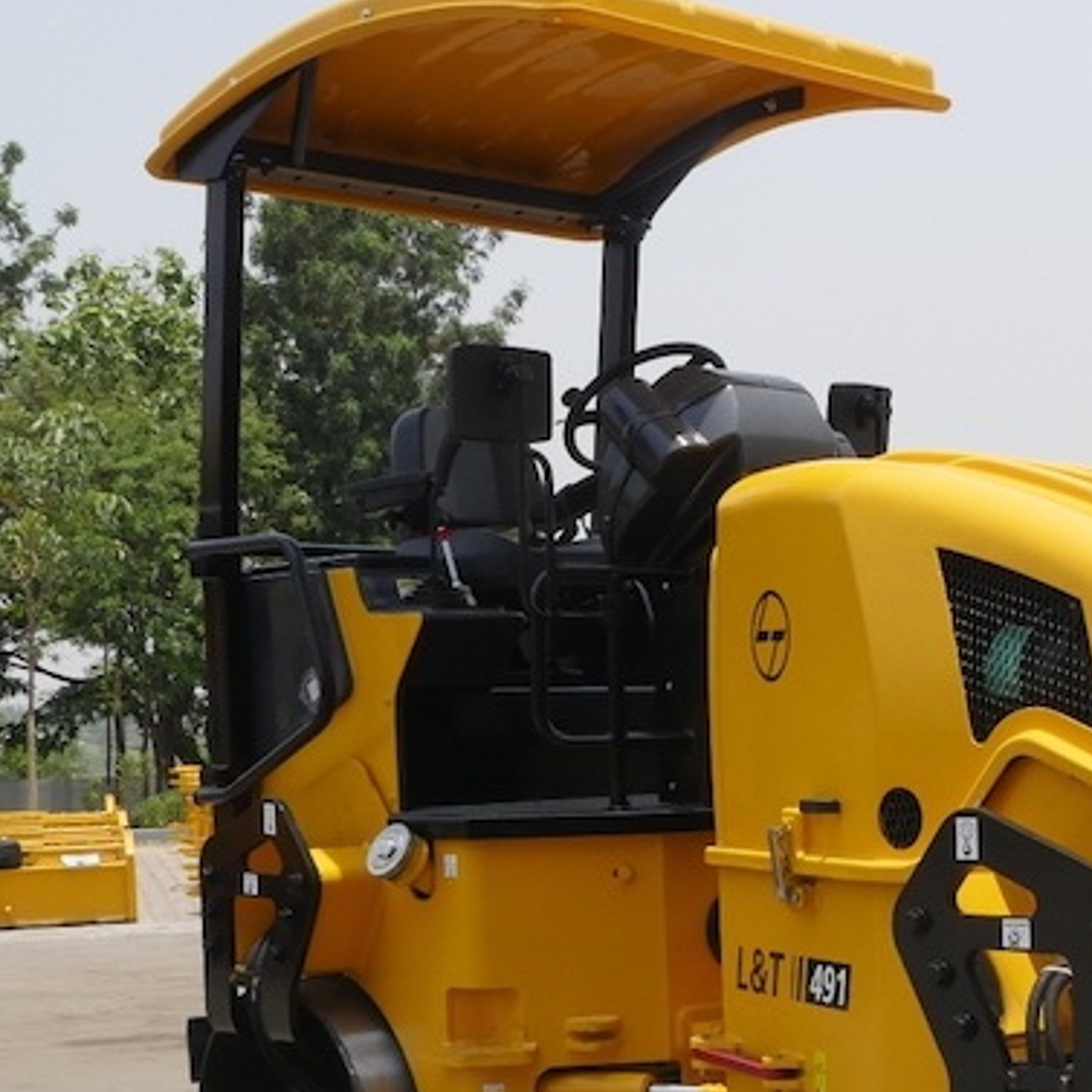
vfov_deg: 25.6
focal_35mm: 66
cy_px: 904
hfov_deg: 25.6
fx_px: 2356
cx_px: 898
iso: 800
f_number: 9
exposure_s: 1/1000
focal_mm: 16
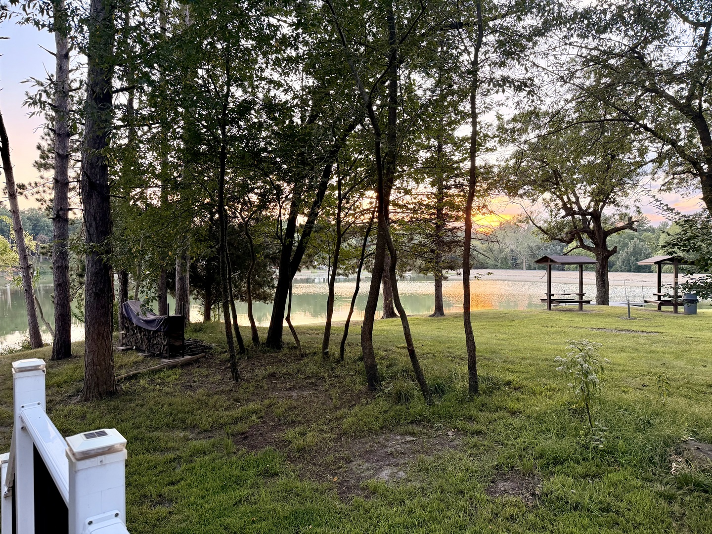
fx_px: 494
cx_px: 356
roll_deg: +0.0
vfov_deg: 56.8
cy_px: 267
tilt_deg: -0.5
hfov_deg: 71.6
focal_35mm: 24
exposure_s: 1/65
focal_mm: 6.76
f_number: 1.78
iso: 200
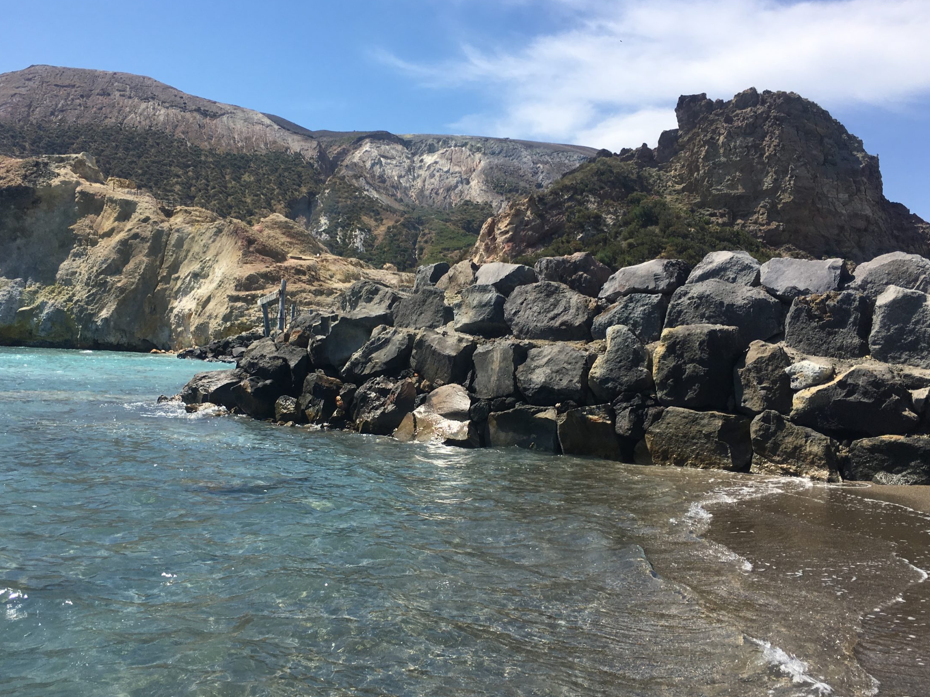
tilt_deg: +0.5
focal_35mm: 34
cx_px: 425
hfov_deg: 53.9
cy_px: 355
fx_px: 913
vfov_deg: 41.8
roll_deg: -2.6
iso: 25
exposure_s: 1/1789
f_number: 2.2
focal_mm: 4.15
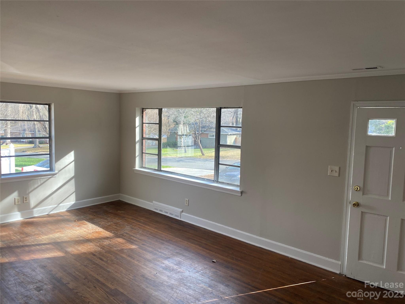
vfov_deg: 53.1
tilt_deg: -6.6
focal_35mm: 26
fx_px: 304
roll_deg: -1.7
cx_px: 202
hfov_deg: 67.3
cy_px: 152
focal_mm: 4.25
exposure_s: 1/121
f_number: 1.8
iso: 32
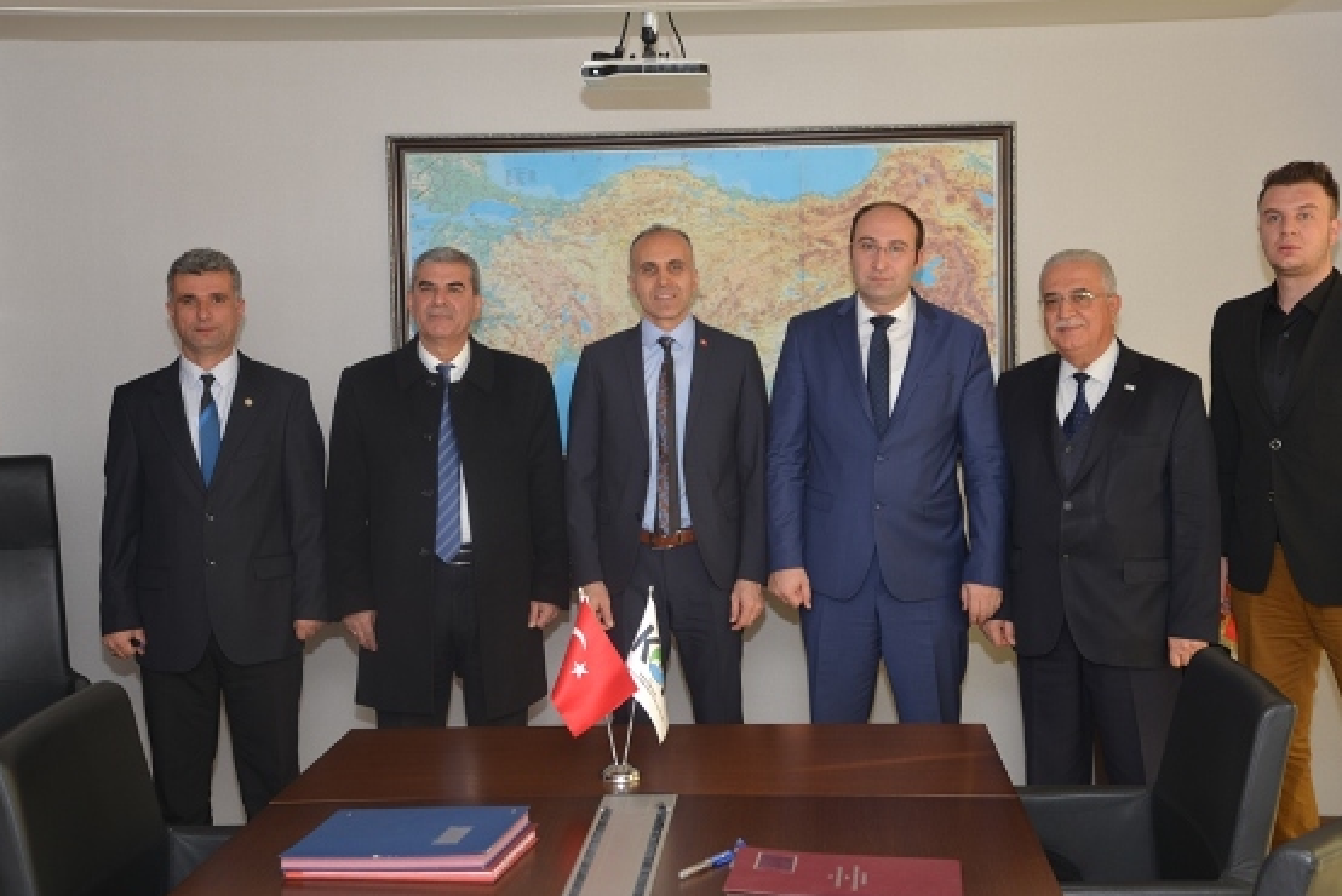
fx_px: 1939
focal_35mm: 52
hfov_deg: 38.2
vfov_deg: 26.0
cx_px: 698
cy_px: 397
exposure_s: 1/60
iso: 200
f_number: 4.5
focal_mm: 45
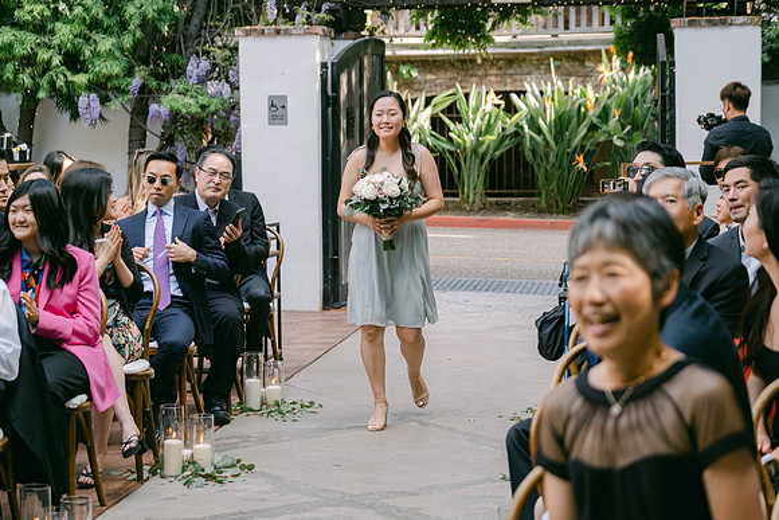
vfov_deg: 16.6
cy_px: 260
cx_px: 390
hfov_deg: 24.7
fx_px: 1782
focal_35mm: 82
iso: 320
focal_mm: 54.1
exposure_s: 1/300
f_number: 2.8
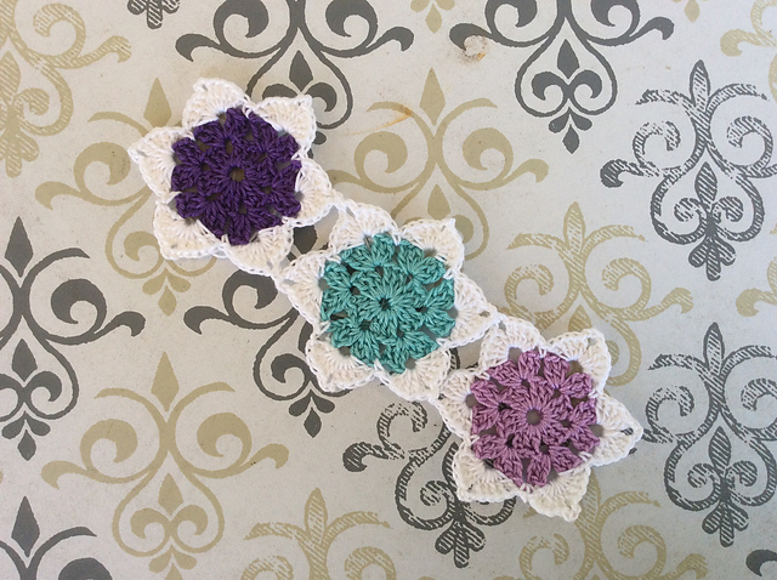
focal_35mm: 32
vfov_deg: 44.1
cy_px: 290
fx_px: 717
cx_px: 388
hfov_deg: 56.9
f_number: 2.4
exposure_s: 1/60
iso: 40
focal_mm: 3.3
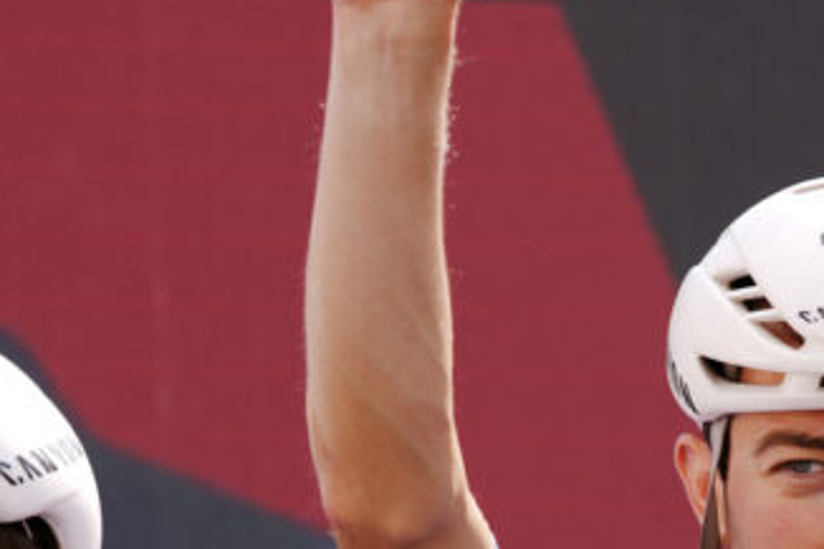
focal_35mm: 350
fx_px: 8007
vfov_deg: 3.9
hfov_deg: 5.9
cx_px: 862
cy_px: 481
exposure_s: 1/500
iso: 125
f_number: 5
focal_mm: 114
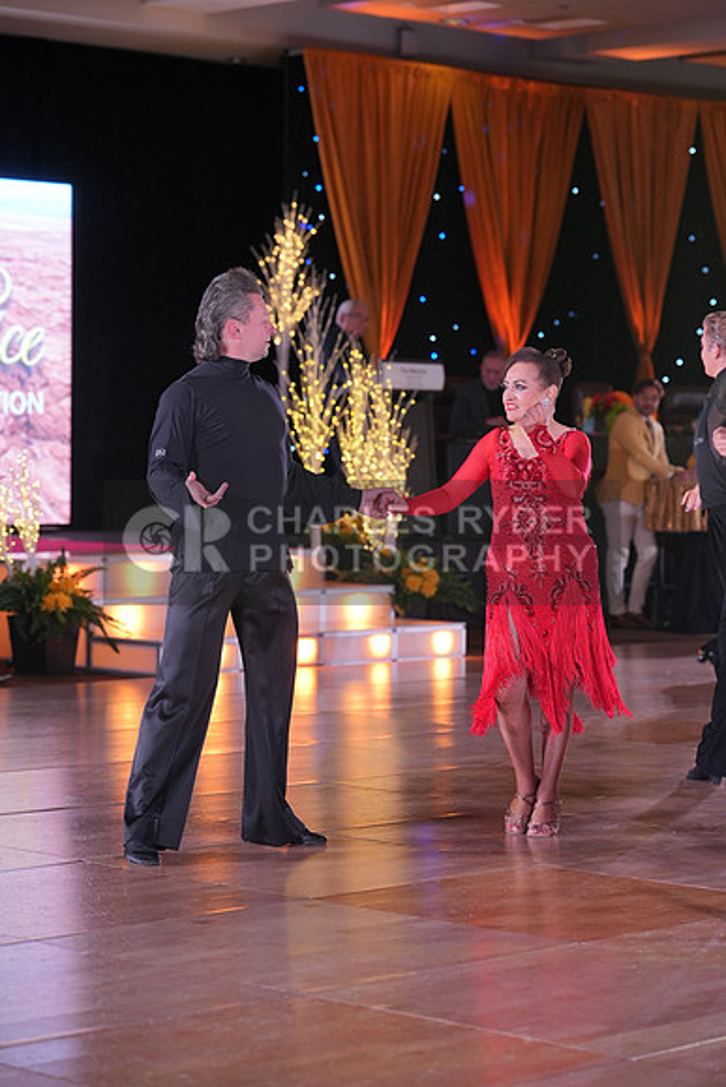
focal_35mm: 93
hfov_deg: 14.7
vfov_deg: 21.9
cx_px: 363
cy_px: 544
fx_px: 2811
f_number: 3.5
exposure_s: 1/400
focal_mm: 93
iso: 1250
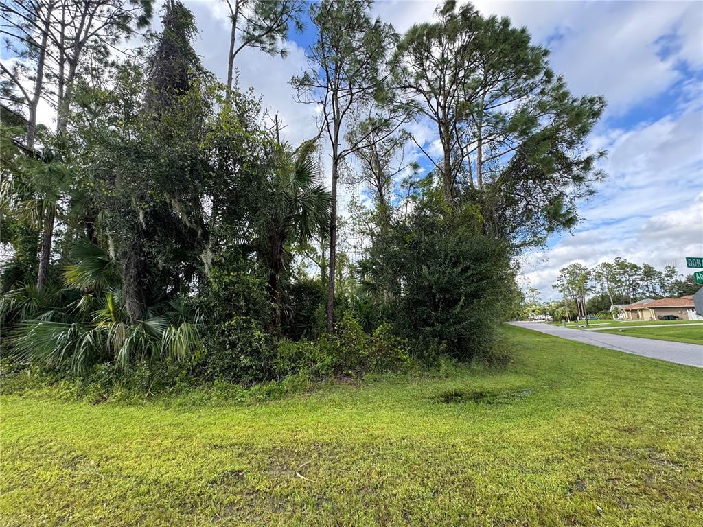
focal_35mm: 14
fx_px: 284
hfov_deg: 102.1
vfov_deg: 85.7
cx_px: 352
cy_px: 264
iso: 40
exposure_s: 1/295
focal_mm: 2.22
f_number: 2.2
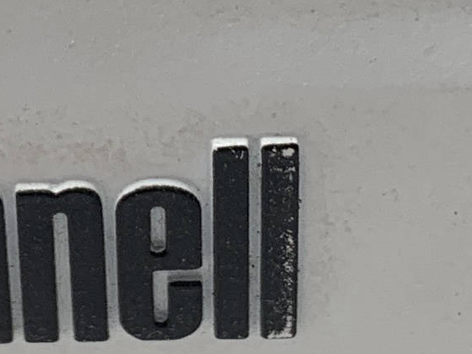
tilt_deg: -36.7
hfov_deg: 10.6
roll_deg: -1.5
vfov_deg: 7.9
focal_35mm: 186
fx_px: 2536
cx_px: 264
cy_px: -5
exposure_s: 1/246
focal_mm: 4.25
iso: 25
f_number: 1.8
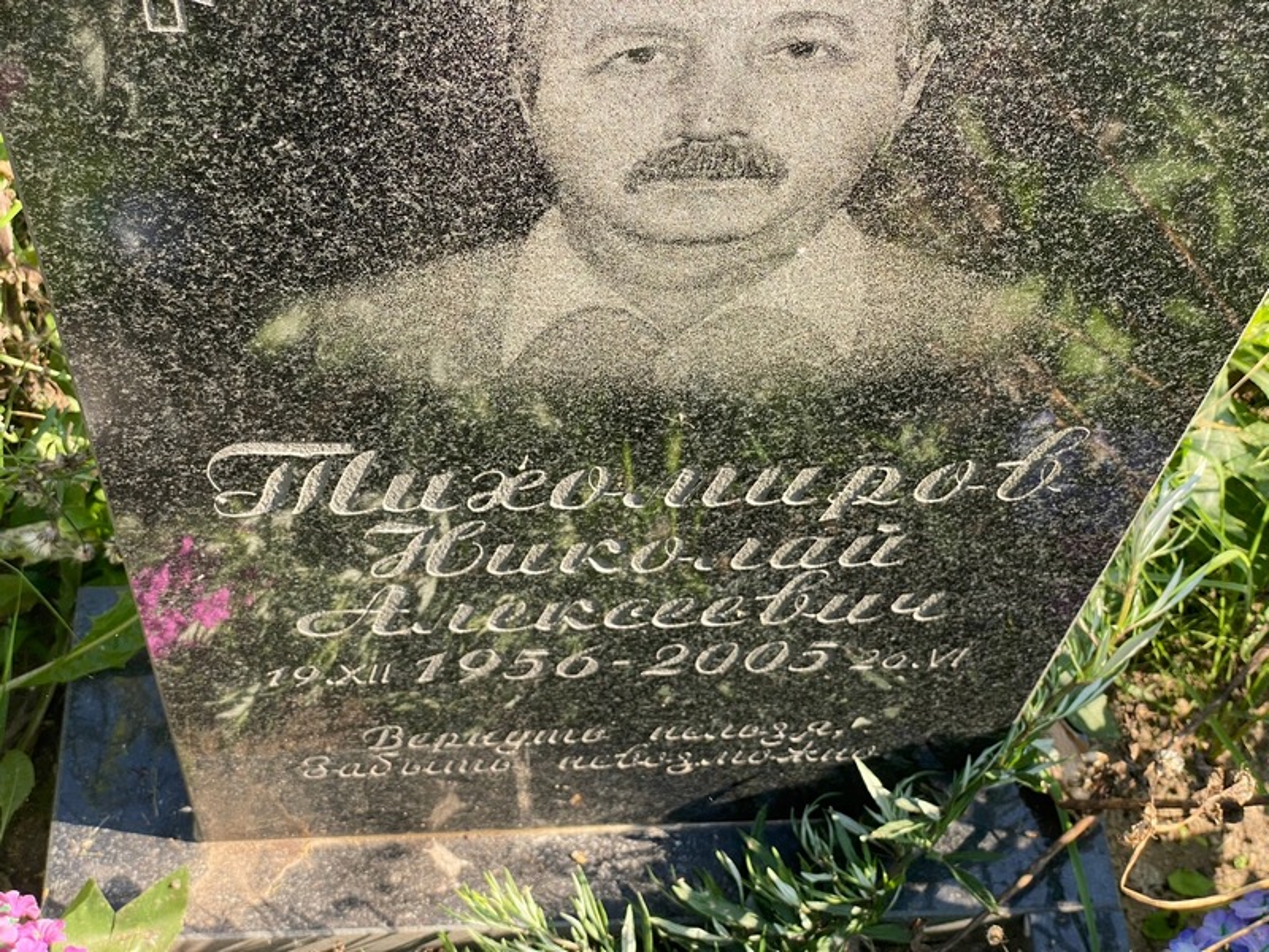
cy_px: 476
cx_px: 634
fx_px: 1906
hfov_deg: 36.8
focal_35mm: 52
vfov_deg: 28.0
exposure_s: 1/250
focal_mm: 6
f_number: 2
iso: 20
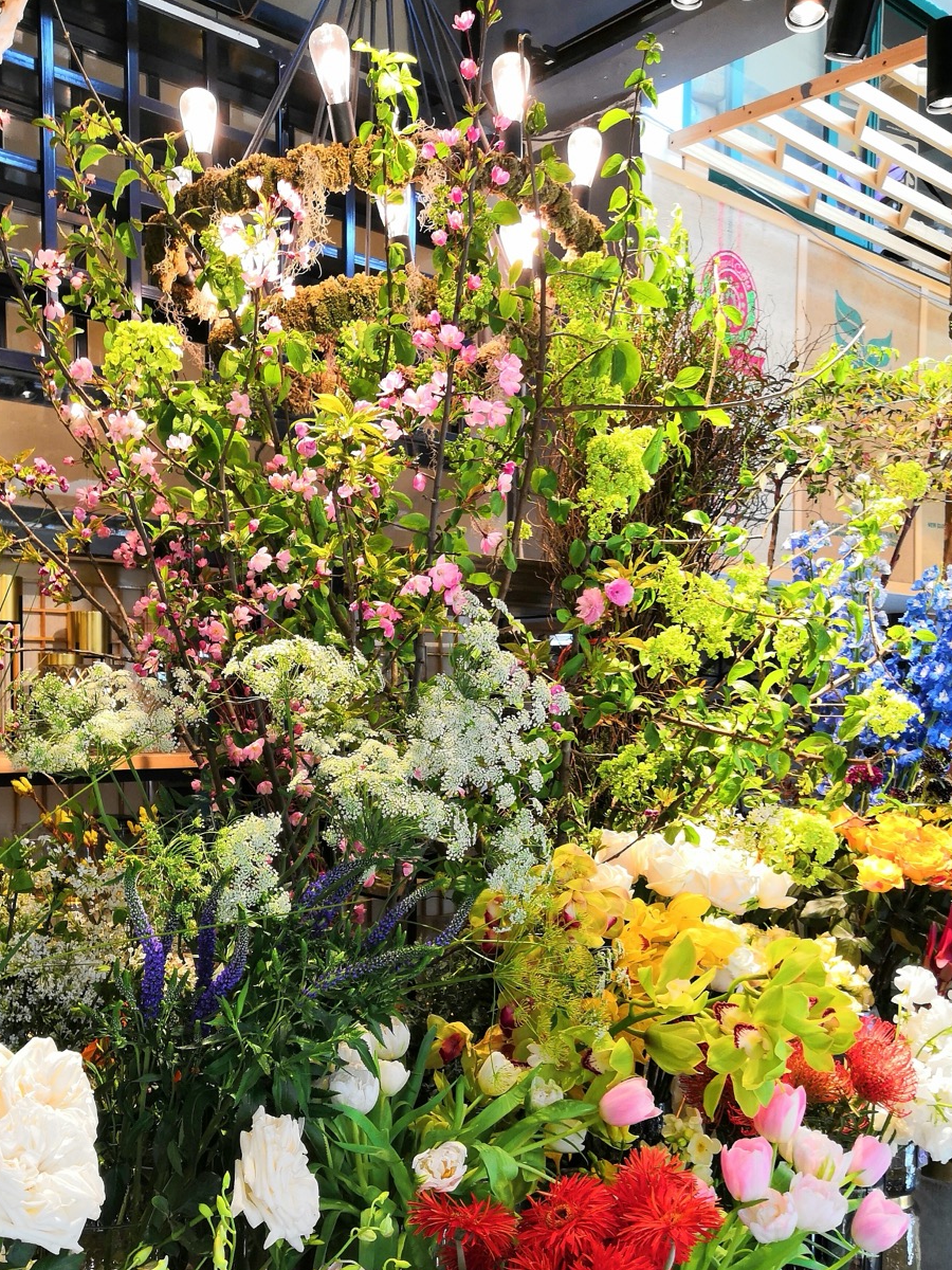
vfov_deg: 50.8
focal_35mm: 36
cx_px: 434
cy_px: 794
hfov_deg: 39.6
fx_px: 1320
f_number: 1.8
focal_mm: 3.95
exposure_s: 1/50
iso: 125
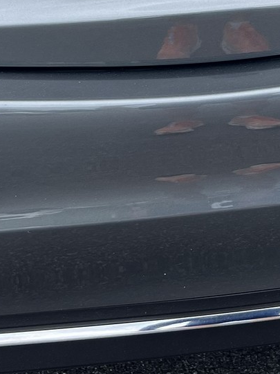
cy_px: -31
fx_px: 830
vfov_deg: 23.8
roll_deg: -0.2
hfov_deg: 18.3
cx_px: 323
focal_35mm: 77
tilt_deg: -15.5
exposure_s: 1/1135
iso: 50
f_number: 1.5
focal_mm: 5.7
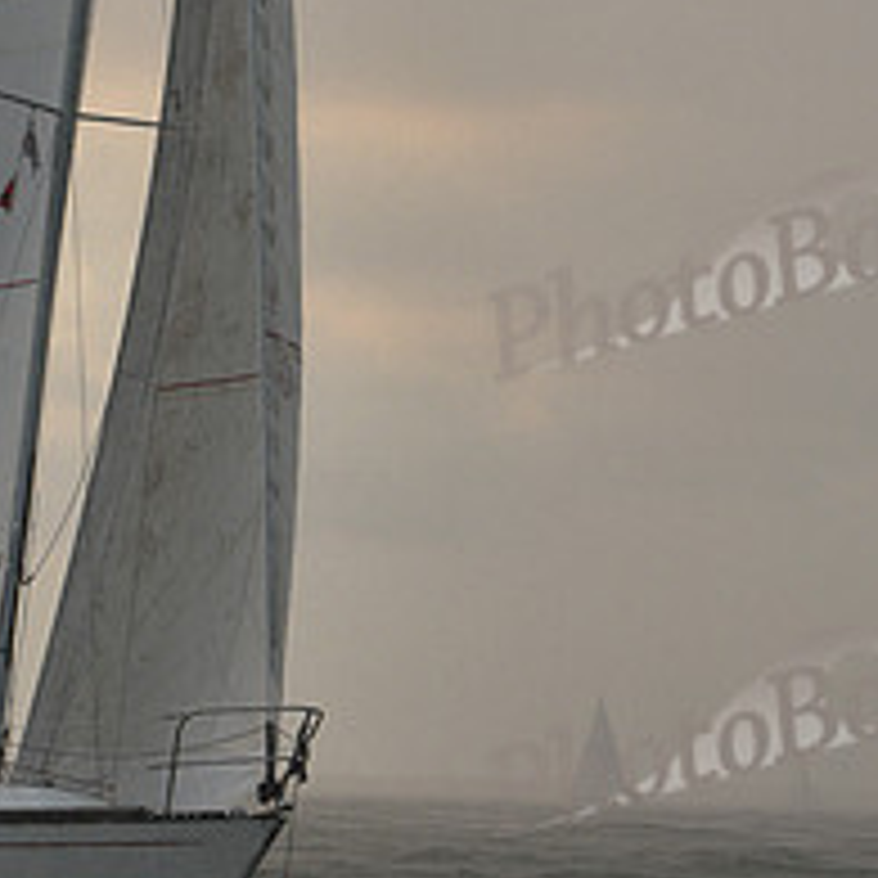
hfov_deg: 9.9
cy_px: 95
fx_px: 5079
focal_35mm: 177
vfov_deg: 9.8
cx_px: 254
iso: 400
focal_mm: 70
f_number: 5.6
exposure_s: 1/500
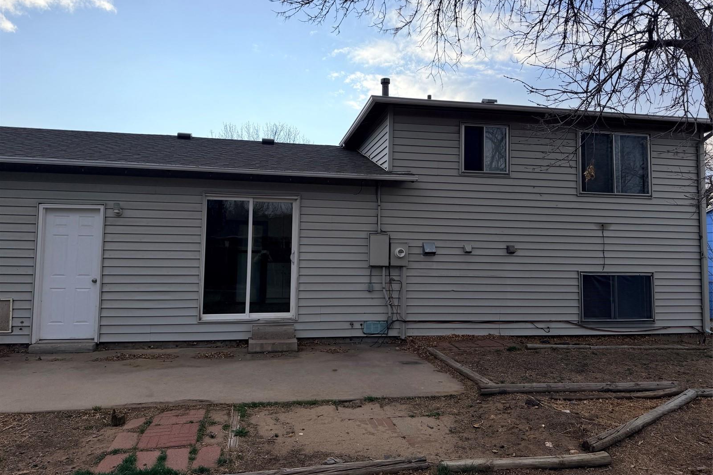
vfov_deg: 51.2
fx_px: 495
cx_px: 356
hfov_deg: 71.5
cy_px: 222
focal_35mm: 25
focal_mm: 6.76
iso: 80
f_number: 1.78
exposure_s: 1/2611
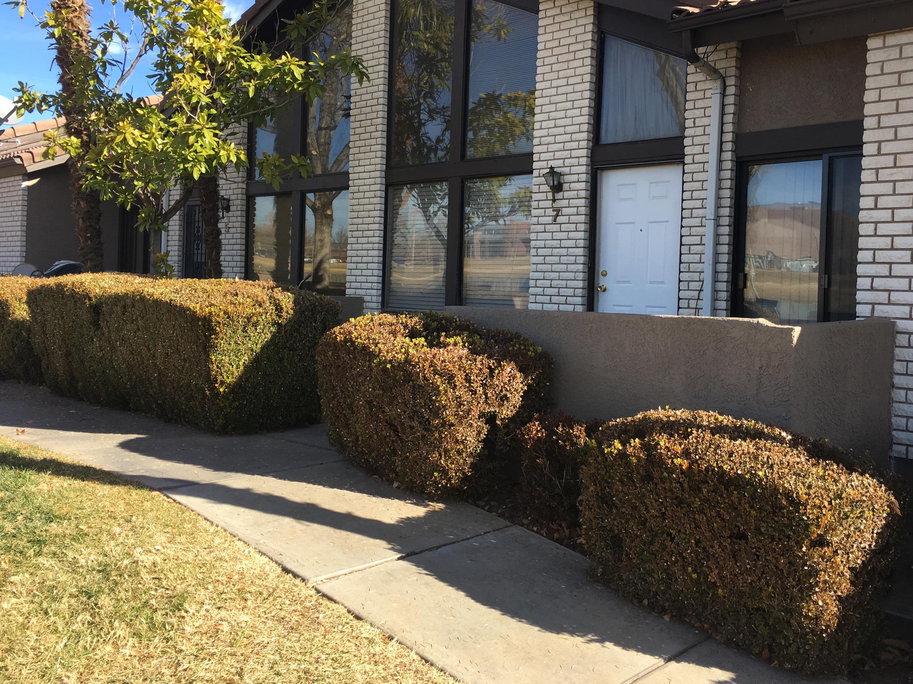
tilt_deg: +0.2
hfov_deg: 55.2
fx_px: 870
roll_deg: -1.4
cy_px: 306
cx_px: 518
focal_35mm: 33
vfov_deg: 42.9
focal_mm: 4.15
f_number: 2.2
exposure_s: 1/582
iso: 25
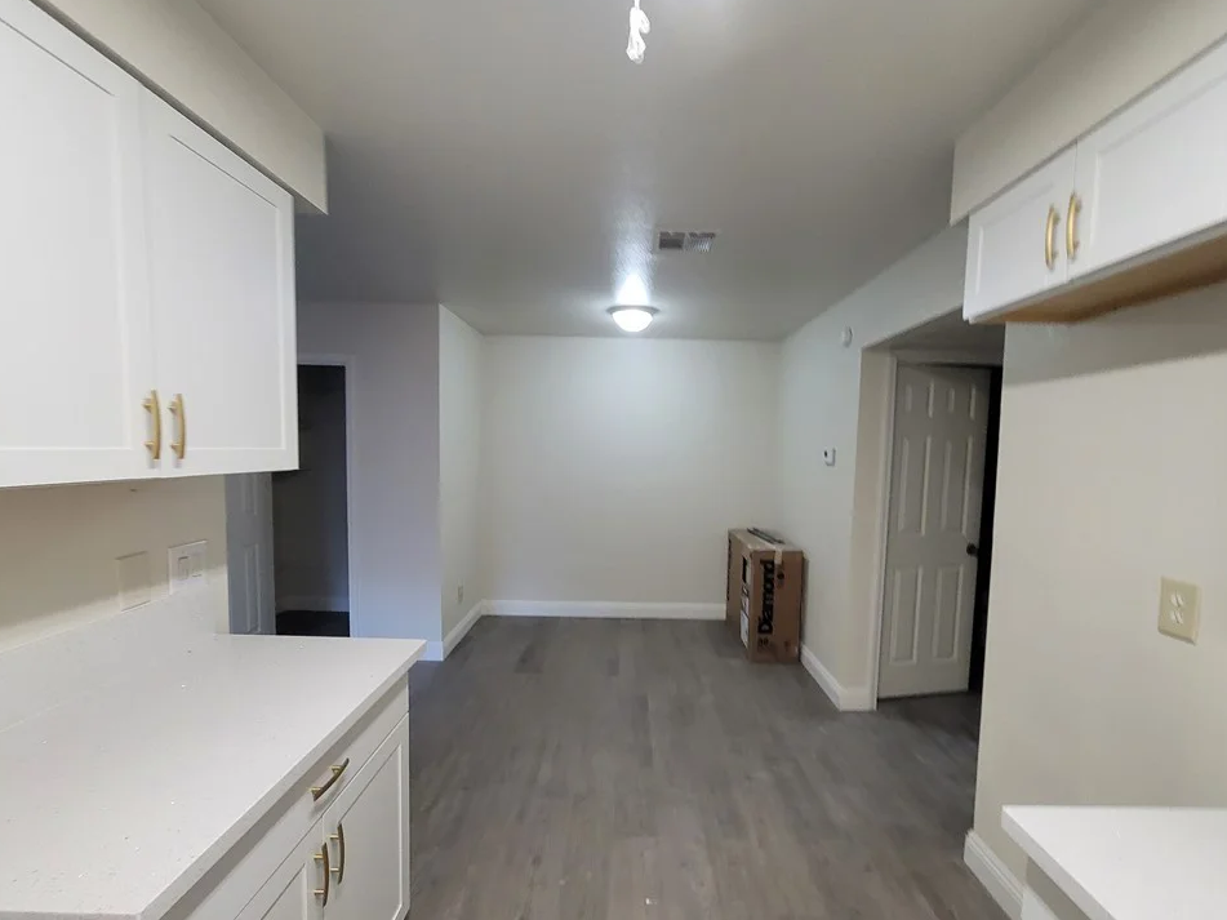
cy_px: 486
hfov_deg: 102.1
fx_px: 496
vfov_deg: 85.6
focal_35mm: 14
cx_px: 626
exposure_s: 1/60
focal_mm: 2.2
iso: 250
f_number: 2.2
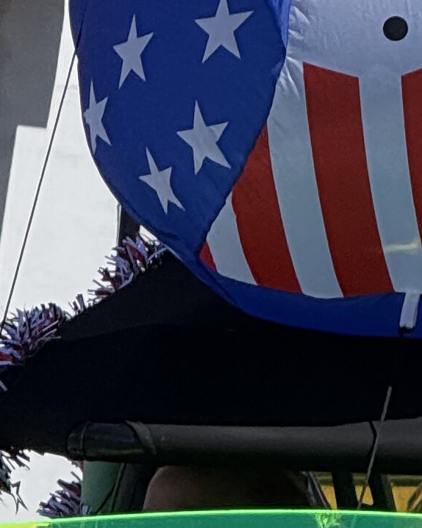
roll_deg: -2.1
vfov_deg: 2.9
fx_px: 10277
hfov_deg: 2.4
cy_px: 215
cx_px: 321
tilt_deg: +1.0
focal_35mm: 658
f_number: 2.8
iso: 64
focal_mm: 15.66
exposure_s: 1/1577
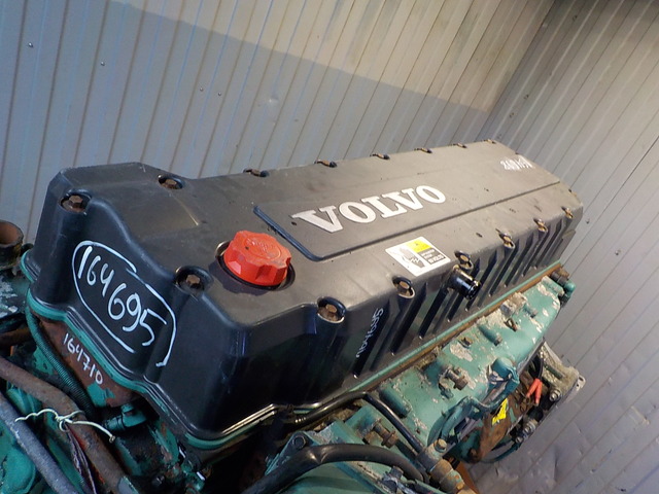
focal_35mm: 30
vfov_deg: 46.8
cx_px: 330
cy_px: 247
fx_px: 571
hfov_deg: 60.0
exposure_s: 1/30
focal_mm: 4.1
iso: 250
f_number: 3.3
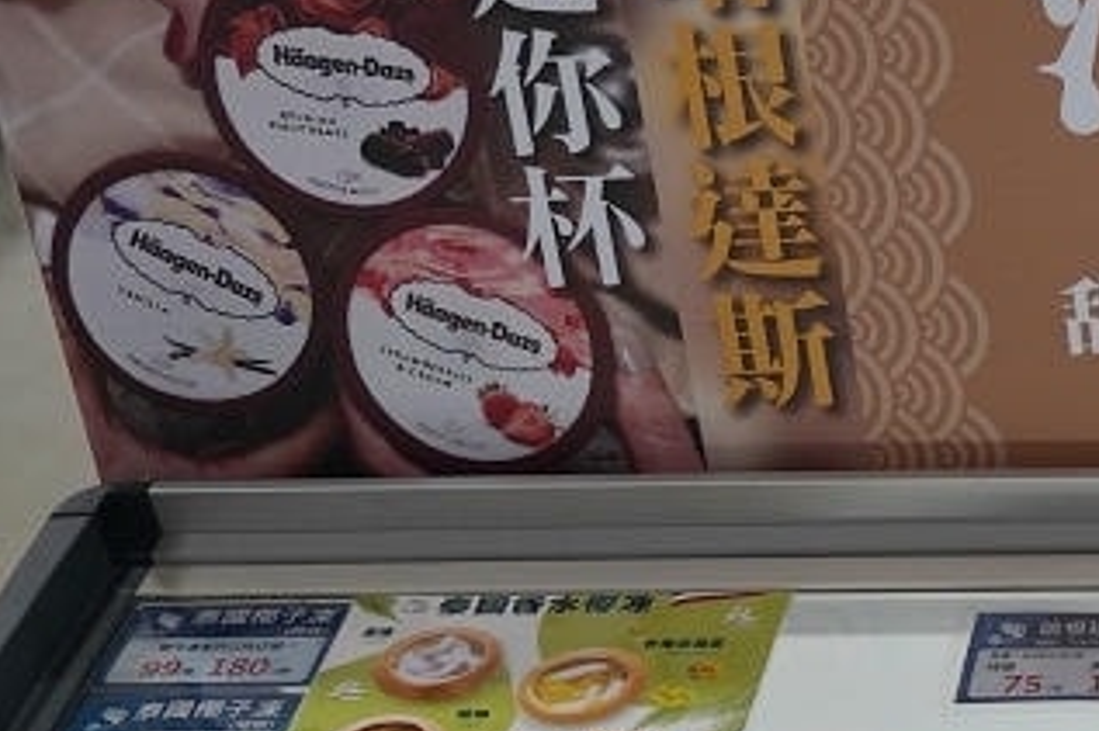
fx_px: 3234
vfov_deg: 12.6
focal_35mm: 106
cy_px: 894
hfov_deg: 17.4
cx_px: 1633
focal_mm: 28
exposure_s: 1/160
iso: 500
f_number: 4
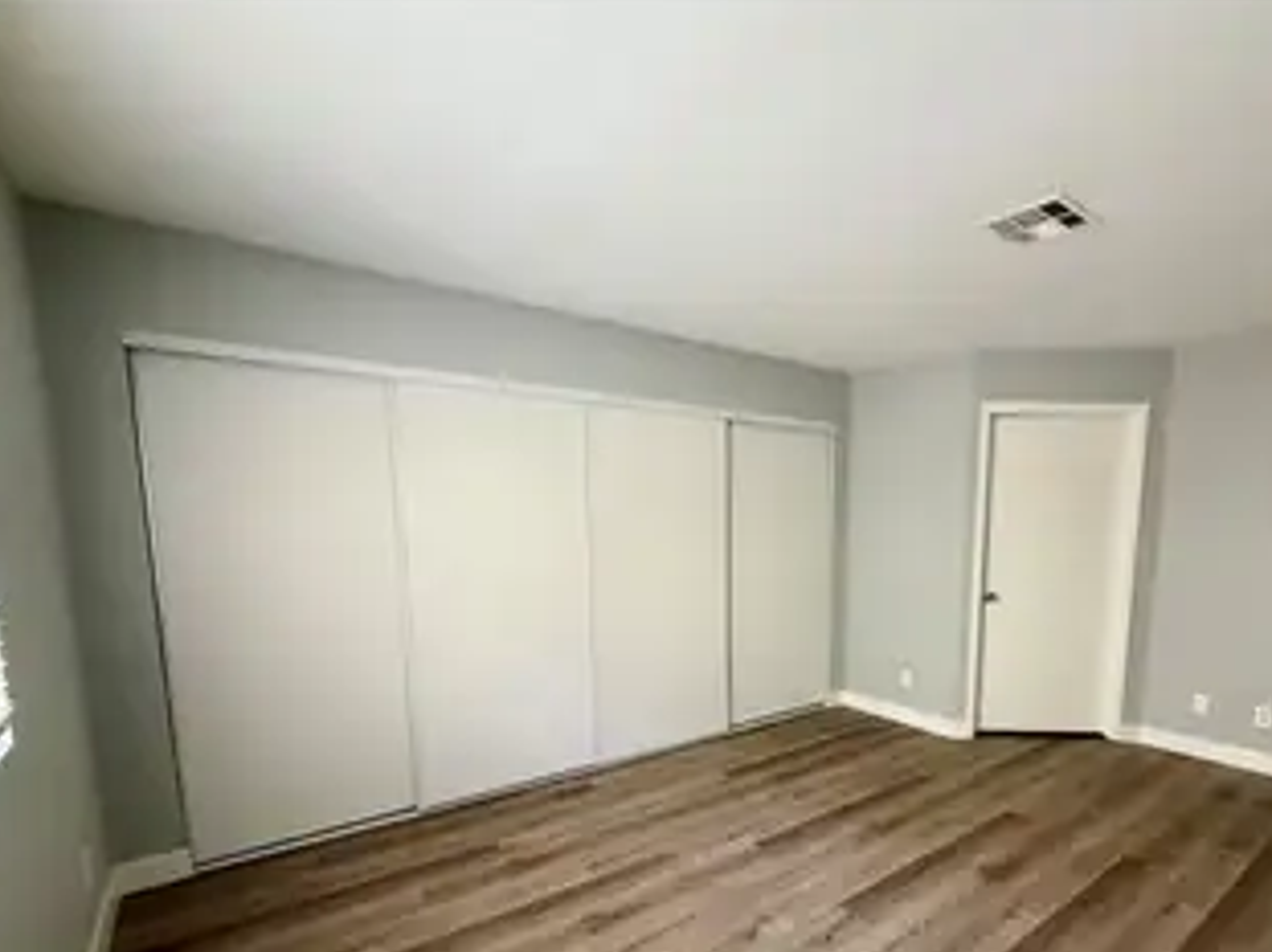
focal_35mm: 18
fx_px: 661
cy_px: 601
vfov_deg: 70.3
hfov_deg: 86.7
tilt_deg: -7.0
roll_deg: +0.3
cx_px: 761
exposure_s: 1/60
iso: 400
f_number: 2.2
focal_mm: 2.22
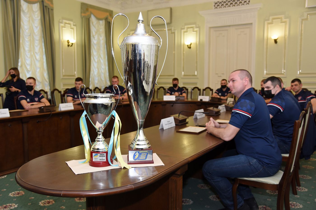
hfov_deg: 58.7
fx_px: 281
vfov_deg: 41.1
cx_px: 158
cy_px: 105
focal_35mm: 32
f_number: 4
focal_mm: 32
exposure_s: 1/200
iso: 1000
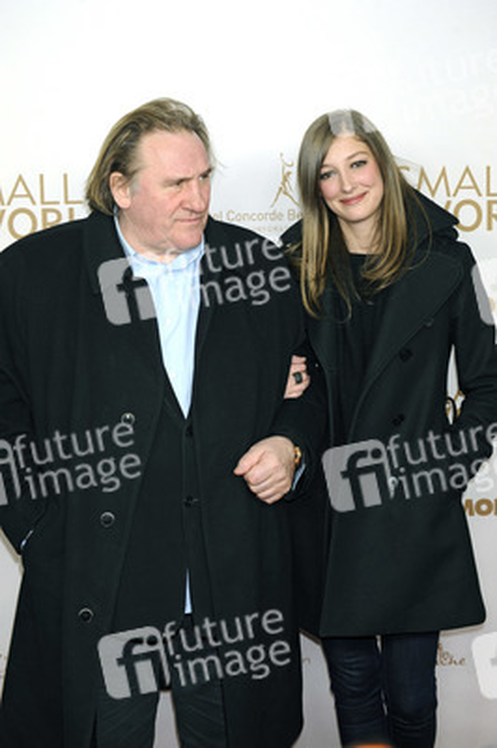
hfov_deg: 19.4
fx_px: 1452
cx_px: 248
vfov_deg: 28.9
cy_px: 374
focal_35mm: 70
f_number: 5.6
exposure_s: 1/160
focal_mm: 70
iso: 500
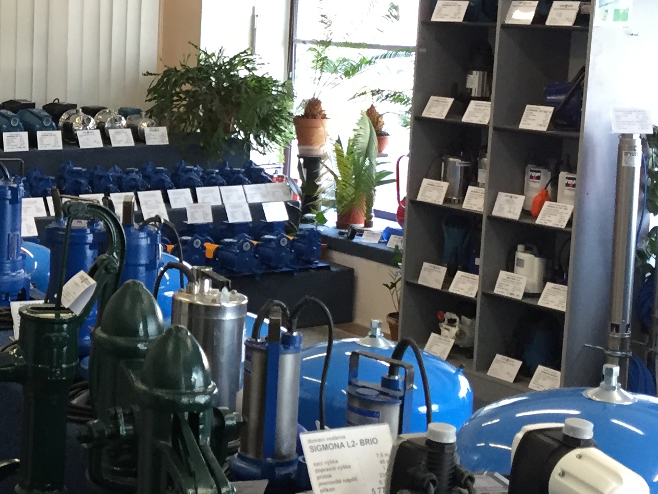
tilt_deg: -8.3
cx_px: -13
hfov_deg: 24.7
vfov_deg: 19.6
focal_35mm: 75
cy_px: 188
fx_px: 1426
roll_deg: -1.9
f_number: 2.2
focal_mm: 4.15
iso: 80
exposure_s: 1/33
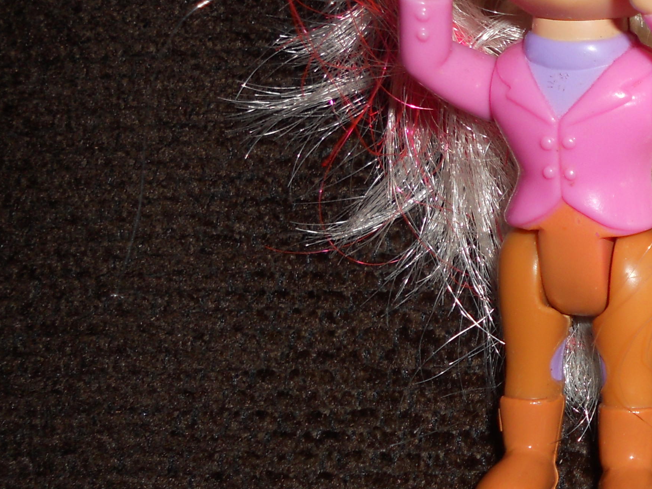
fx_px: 1394
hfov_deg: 24.4
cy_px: 221
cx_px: 734
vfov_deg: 19.9
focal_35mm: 74
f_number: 8.8
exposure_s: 1/25
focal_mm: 5.8
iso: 80
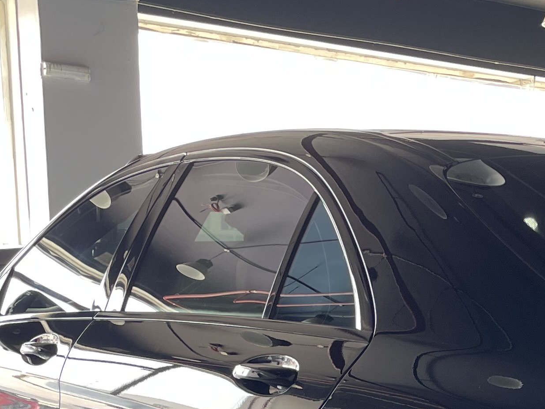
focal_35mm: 85
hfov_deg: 22.2
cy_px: 588
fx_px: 1338
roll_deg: -1.4
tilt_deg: -11.6
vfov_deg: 16.1
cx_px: 544
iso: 50
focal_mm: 4.2
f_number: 1.6
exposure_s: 1/121
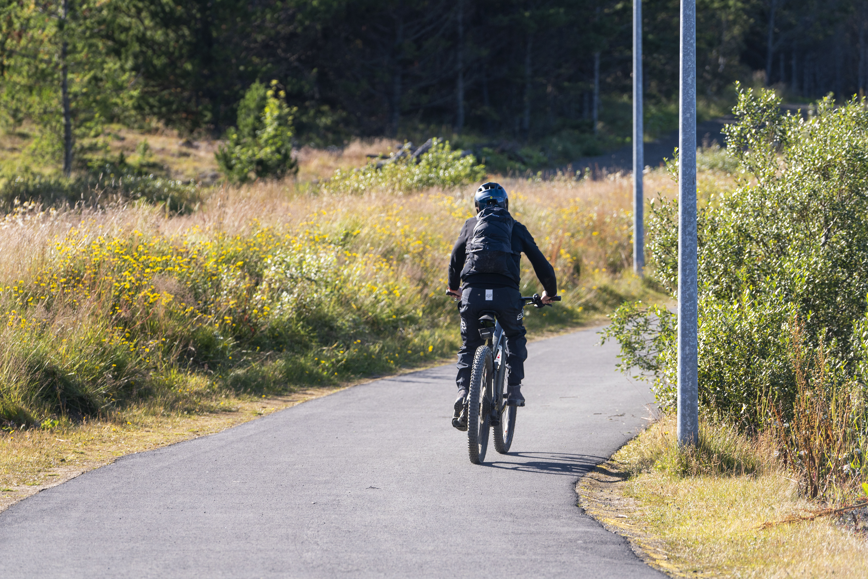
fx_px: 4822
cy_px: 290
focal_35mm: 200
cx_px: 434
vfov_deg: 6.9
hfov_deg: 10.3
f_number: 5.6
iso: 320
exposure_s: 1/800
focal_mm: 200
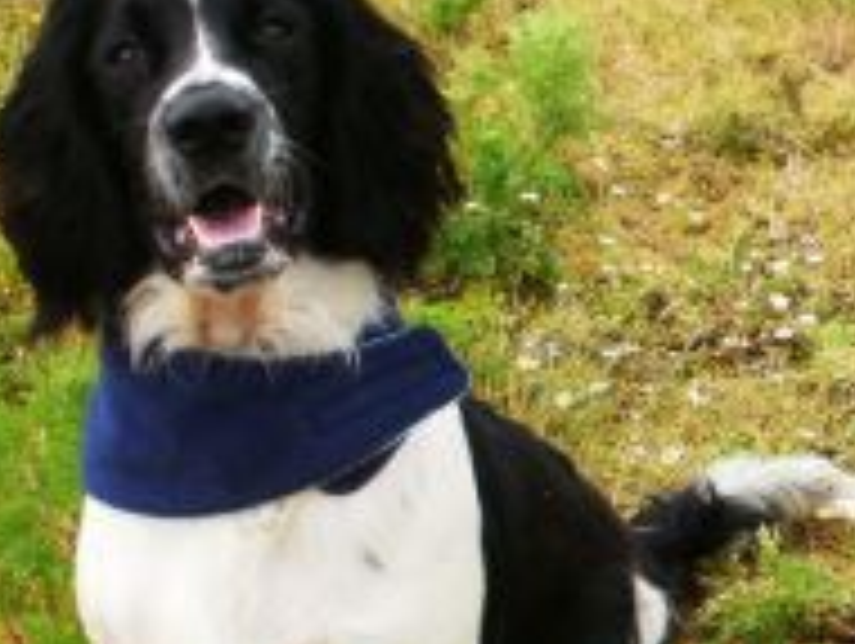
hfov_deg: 19.2
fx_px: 2399
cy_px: 491
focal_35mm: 97
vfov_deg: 15.2
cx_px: 976
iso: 100
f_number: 5.6
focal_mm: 6.3
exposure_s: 1/200
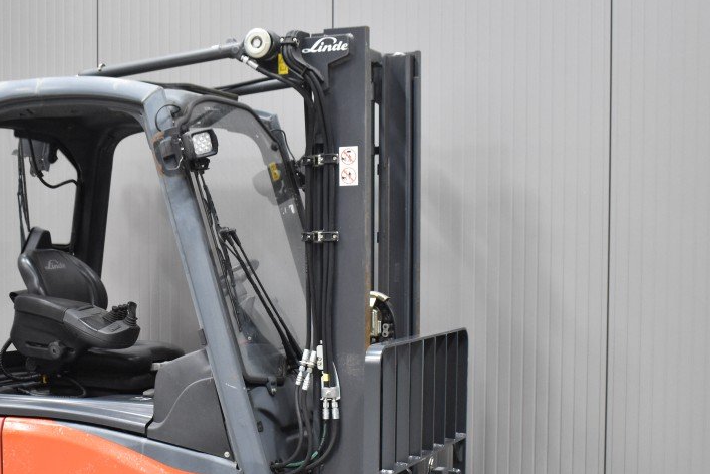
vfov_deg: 22.1
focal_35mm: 61
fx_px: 1203
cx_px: 245
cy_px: 331
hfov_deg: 32.6
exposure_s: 1/40
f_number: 4
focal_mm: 24
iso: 1600
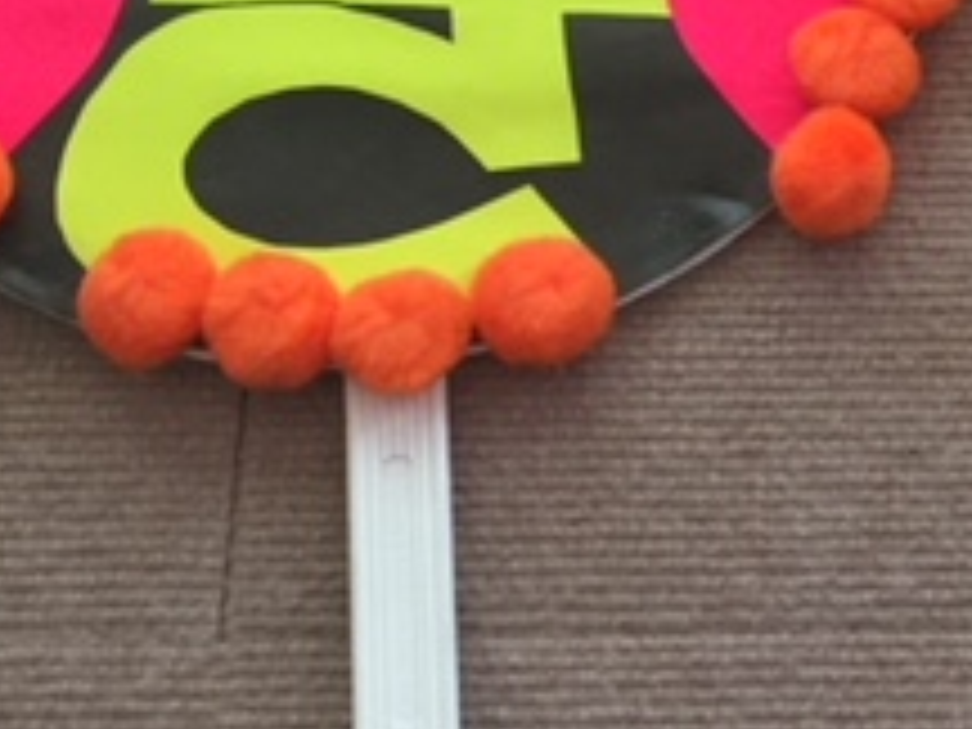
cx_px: 1012
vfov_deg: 17.0
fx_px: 2415
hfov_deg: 21.8
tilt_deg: -66.5
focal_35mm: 86
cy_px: 135
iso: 100
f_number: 2.2
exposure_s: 1/30
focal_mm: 4.15
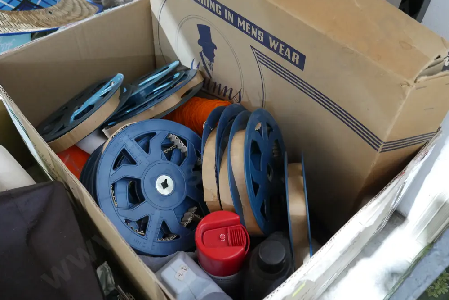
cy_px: 146
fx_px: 399
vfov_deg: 41.1
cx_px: 229
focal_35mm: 32
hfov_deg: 58.7
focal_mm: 15
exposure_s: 1/15
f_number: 4
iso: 3200
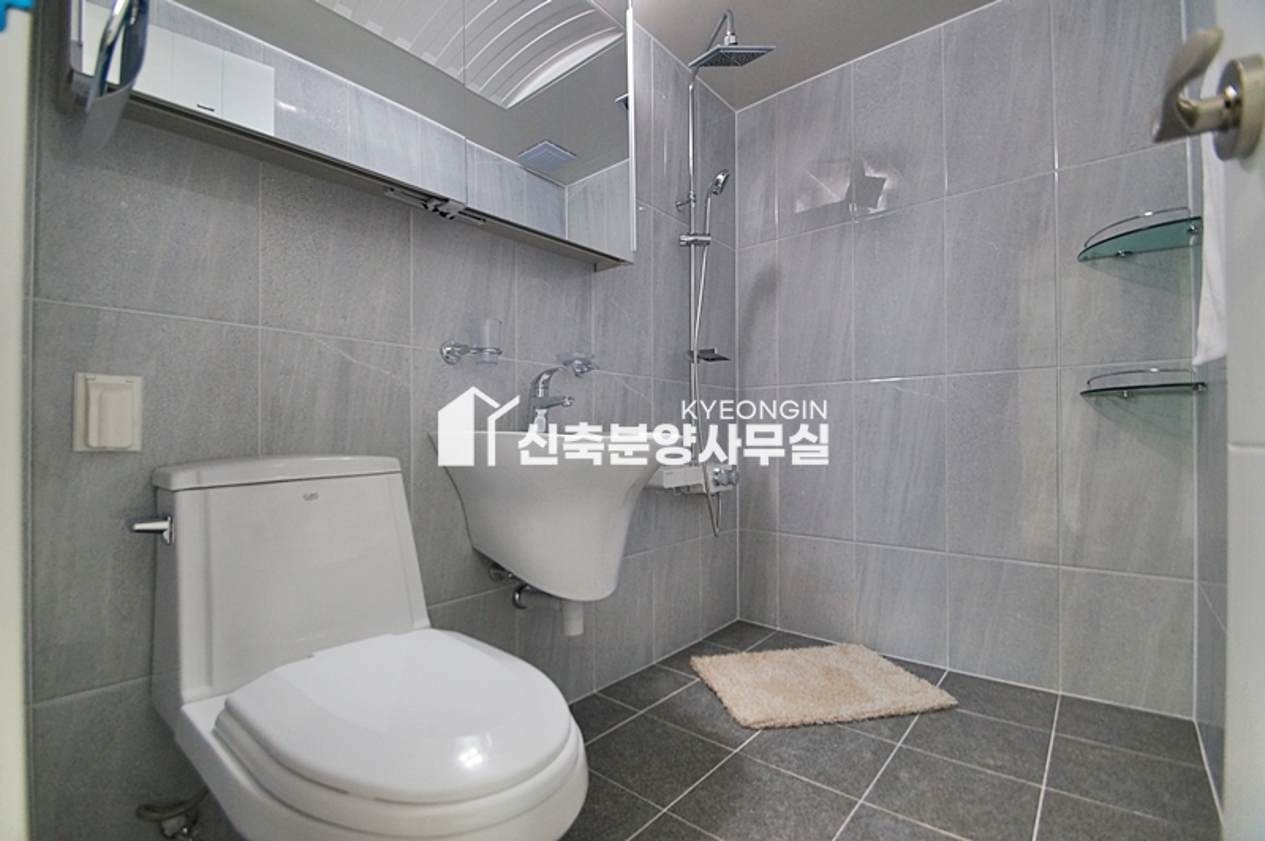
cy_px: 420
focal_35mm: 15
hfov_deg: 100.4
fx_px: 527
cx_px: 632
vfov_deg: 77.2
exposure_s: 1/60
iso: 800
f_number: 4
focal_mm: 10
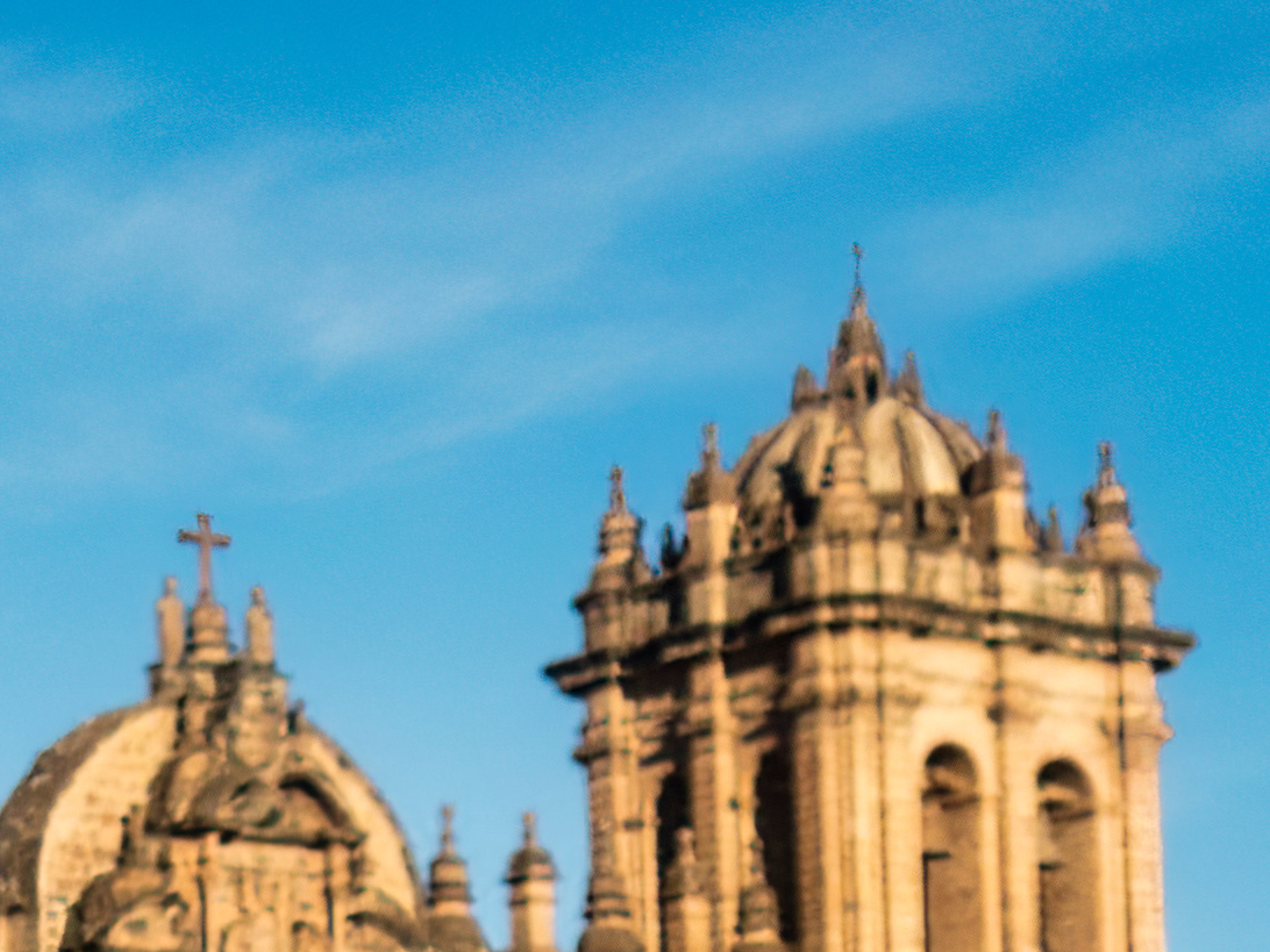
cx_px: -440
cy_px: 1548
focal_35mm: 192
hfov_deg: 10.1
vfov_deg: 7.6
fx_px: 7044
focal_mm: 6
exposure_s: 1/3700
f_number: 2.4
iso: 100
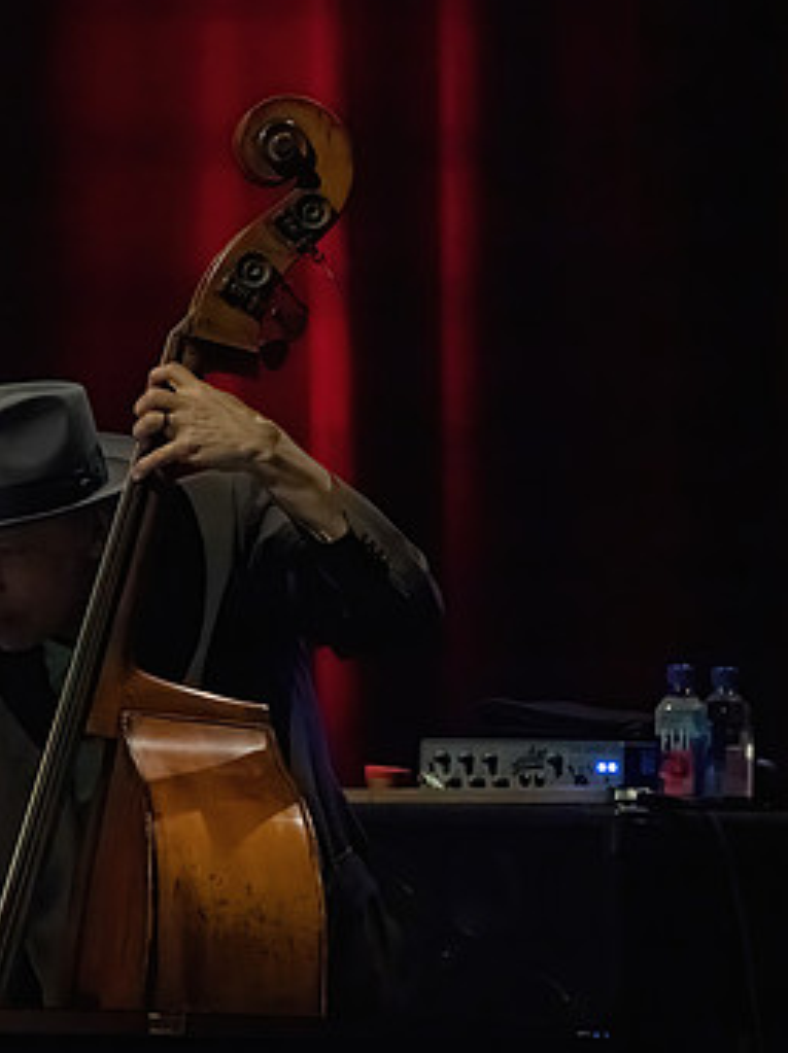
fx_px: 19918
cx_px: 77
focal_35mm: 655
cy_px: 573
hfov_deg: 2.3
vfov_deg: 3.0
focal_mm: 400
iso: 25600
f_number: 6.3
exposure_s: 1/320
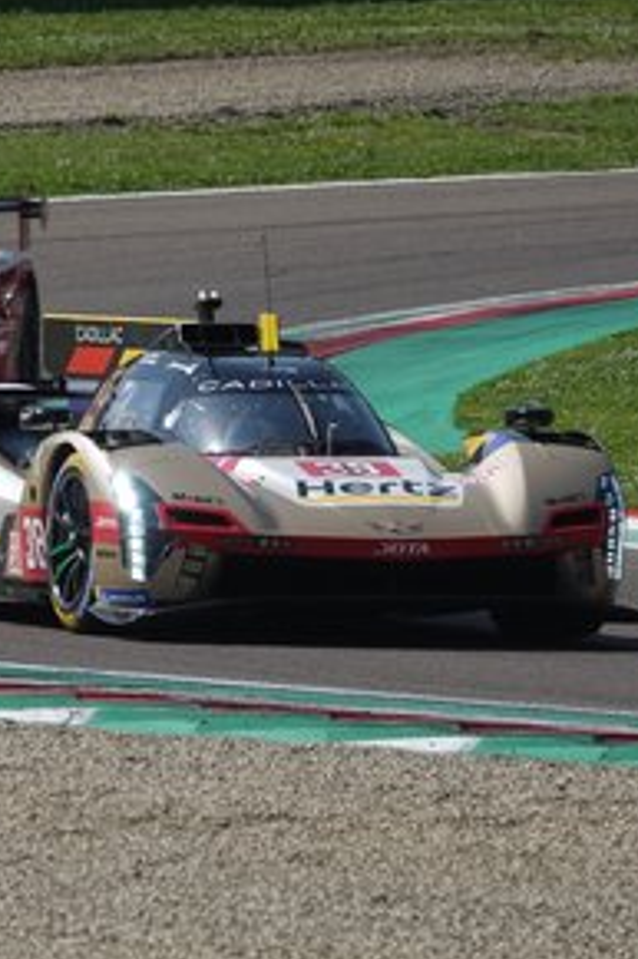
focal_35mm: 753
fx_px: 20040
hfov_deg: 1.8
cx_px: 162
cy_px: 483
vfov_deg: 2.7
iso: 100
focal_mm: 177.86
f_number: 5
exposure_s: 1/800
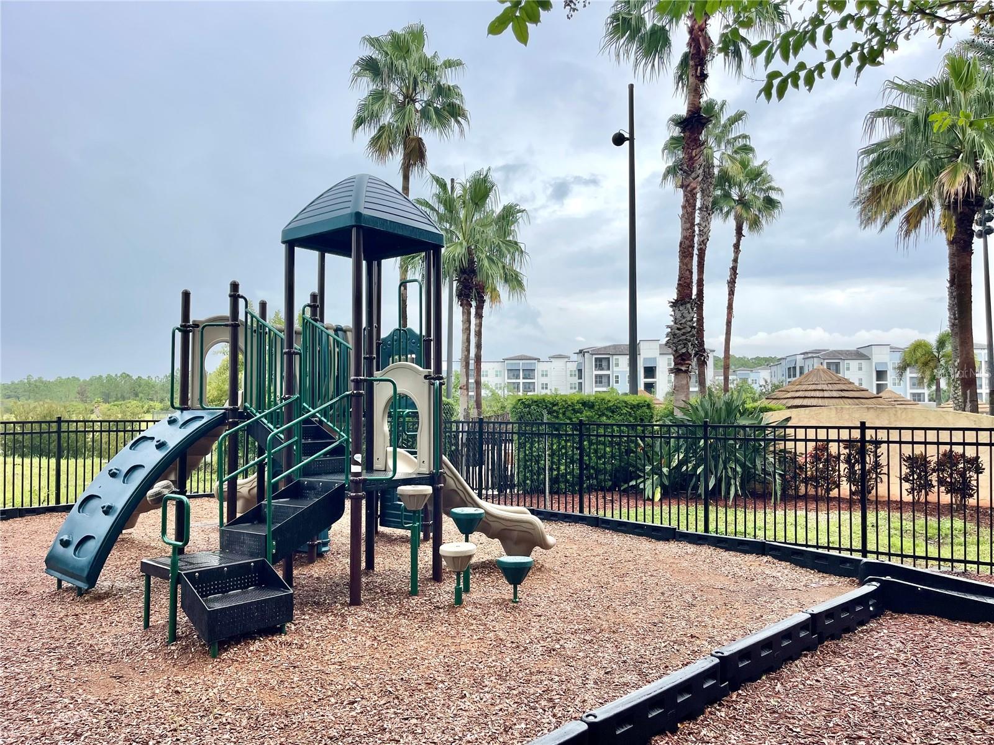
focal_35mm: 25
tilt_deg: +1.8
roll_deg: -0.4
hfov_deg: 69.4
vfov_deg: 54.9
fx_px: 718
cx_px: 497
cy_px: 372
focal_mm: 5.1
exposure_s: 1/2786
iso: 32
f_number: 1.6
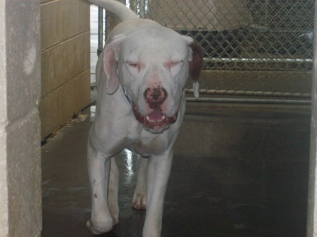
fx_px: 988
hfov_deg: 18.2
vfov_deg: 13.7
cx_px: 158
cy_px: 118
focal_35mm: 108
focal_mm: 18
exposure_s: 1/128
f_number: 4.8
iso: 200
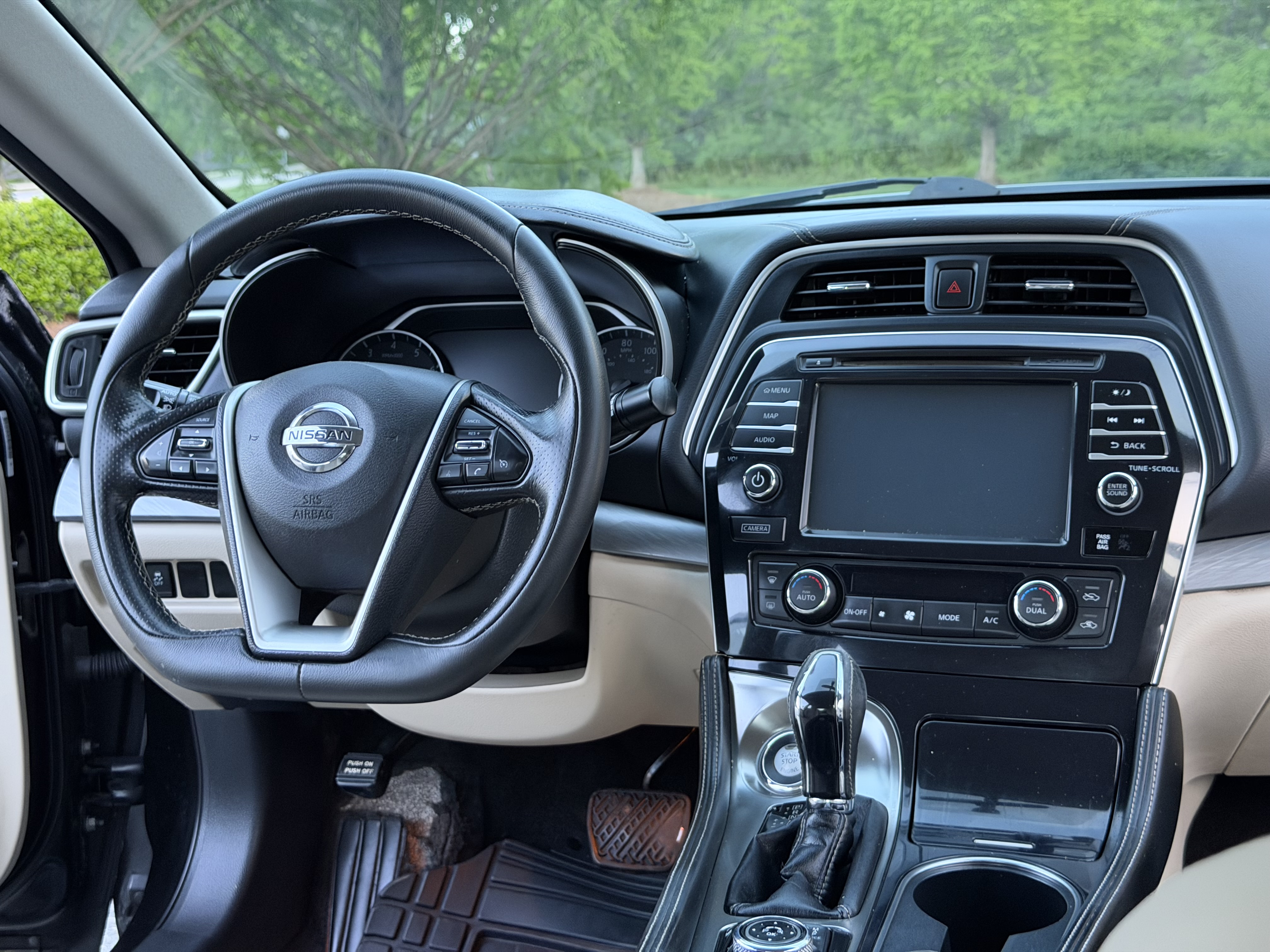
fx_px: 1761
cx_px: 635
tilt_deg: -11.6
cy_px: 476
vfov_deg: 30.3
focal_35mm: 48
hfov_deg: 39.7
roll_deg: +1.9
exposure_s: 1/40
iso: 500
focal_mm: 6.76
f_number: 1.78
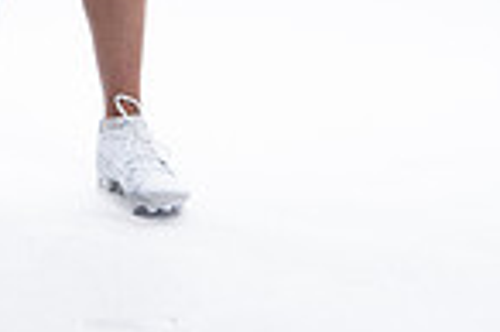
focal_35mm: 238
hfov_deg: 8.6
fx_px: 3302
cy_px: -418
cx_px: 120
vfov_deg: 5.6
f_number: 5.6
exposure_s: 1/250
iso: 200
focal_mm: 77
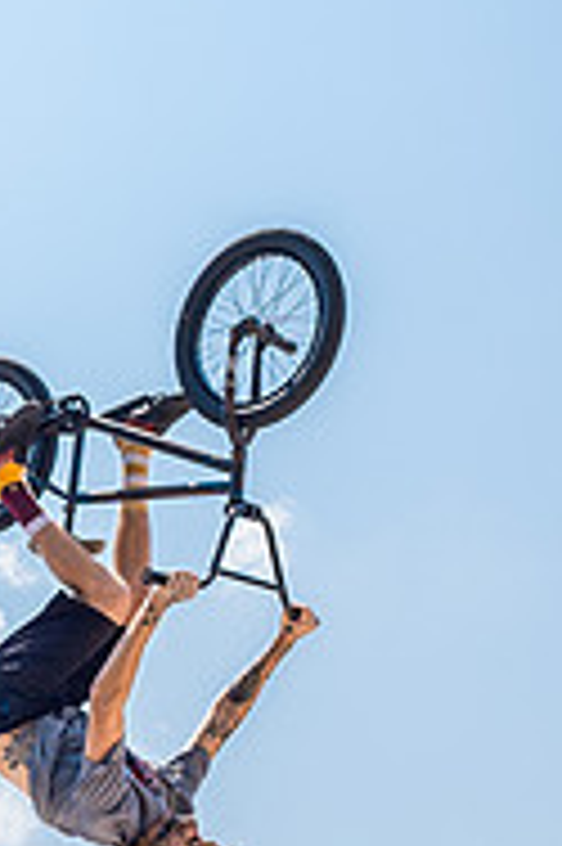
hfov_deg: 20.7
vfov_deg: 29.2
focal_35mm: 65
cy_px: 823
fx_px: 1525
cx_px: 128
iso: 125
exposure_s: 1/2500
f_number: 3.2
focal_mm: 14
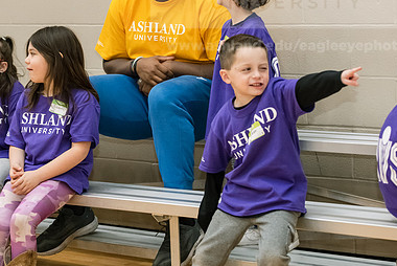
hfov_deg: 16.3
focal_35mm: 125
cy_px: 68
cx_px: 119
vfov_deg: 11.0
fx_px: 1379
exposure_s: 1/200
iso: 4000
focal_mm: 82
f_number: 4
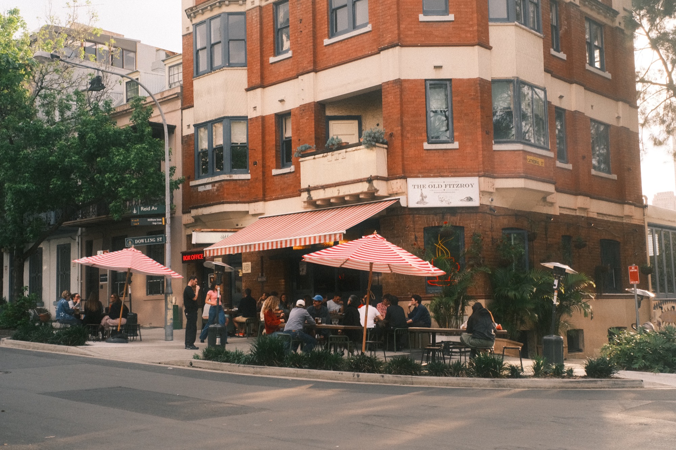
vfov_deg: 31.9
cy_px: 225
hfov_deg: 46.4
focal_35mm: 42
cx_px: 338
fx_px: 789
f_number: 4.5
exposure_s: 1/800
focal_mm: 28
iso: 2000
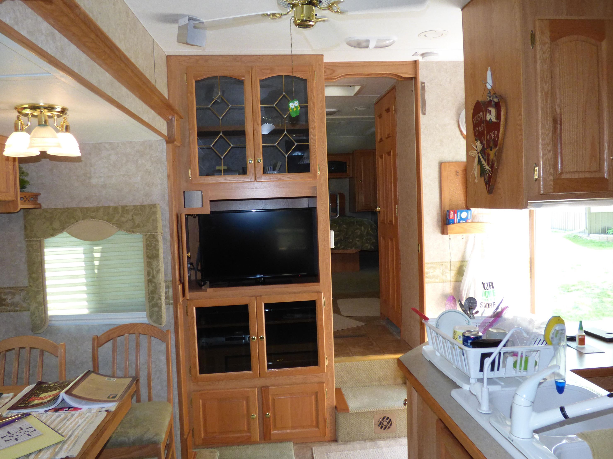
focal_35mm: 26
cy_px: 225
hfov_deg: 67.3
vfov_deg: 53.1
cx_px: 302
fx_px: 460
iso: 320
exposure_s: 1/60
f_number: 3
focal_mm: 4.42
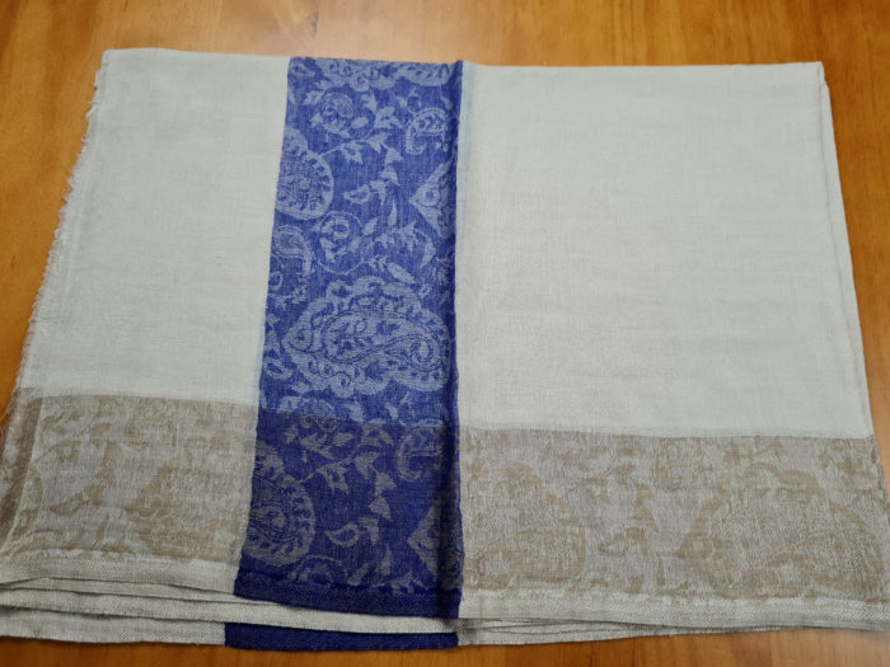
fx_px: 668
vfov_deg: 53.1
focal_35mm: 26
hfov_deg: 67.3
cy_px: 334
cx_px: 445
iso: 64
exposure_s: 1/120
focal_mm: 5.4
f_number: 1.8
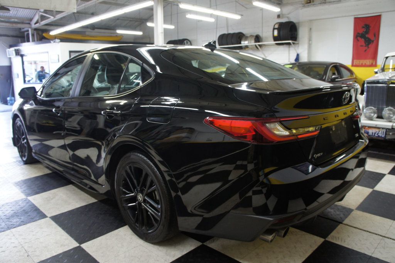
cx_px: 198
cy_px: 132
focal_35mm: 27
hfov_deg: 67.4
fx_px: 296
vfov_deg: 47.9
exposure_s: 1/30
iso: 320
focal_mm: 18
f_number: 3.5
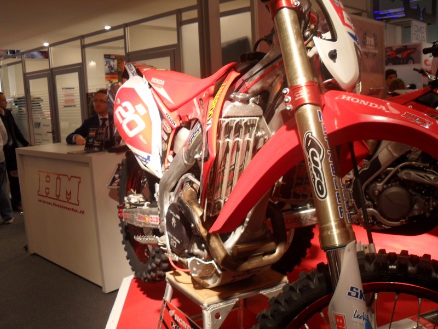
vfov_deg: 40.7
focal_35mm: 35
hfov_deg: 52.6
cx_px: 219
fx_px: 443
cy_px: 164
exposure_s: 1/30
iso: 100
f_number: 2.8
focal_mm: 6.2
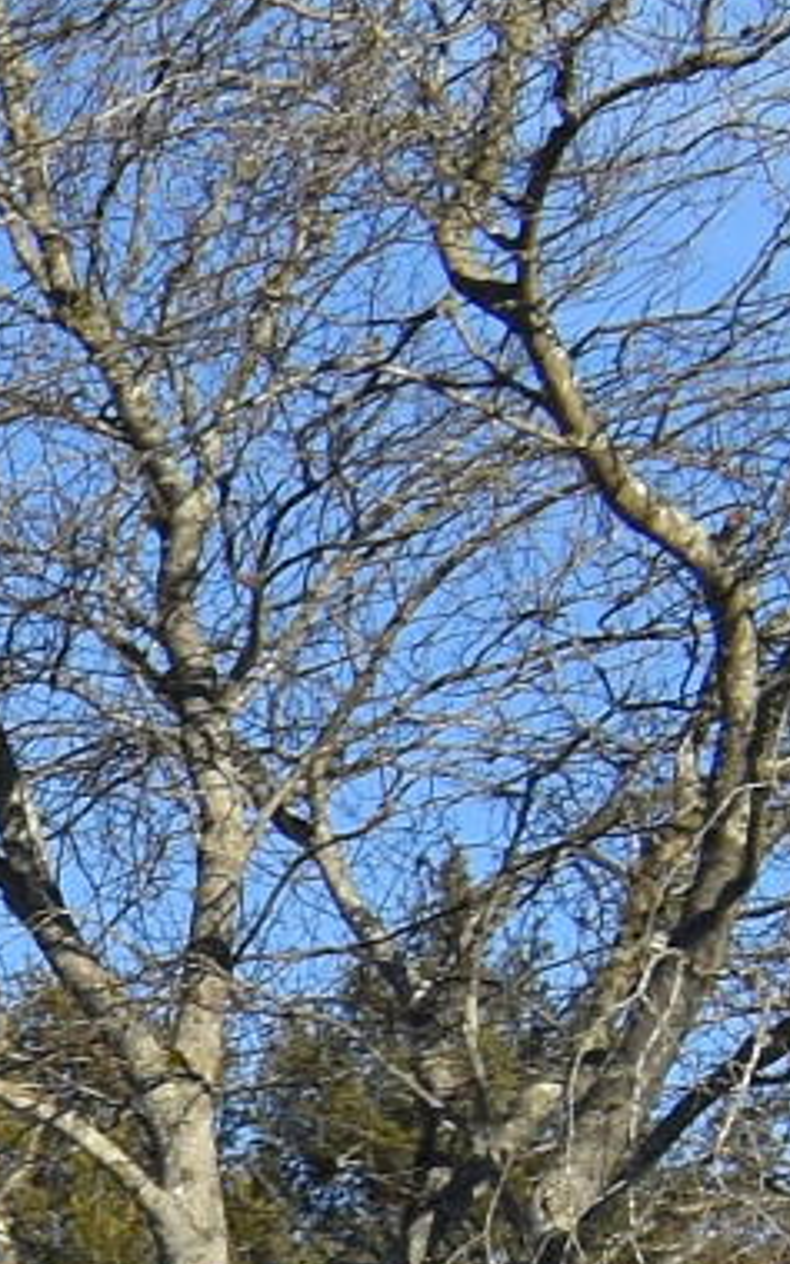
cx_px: -3310
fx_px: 7507
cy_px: 2275
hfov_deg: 4.8
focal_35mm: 218
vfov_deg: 9.2
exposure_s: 1/400
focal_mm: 18
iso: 200
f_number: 10
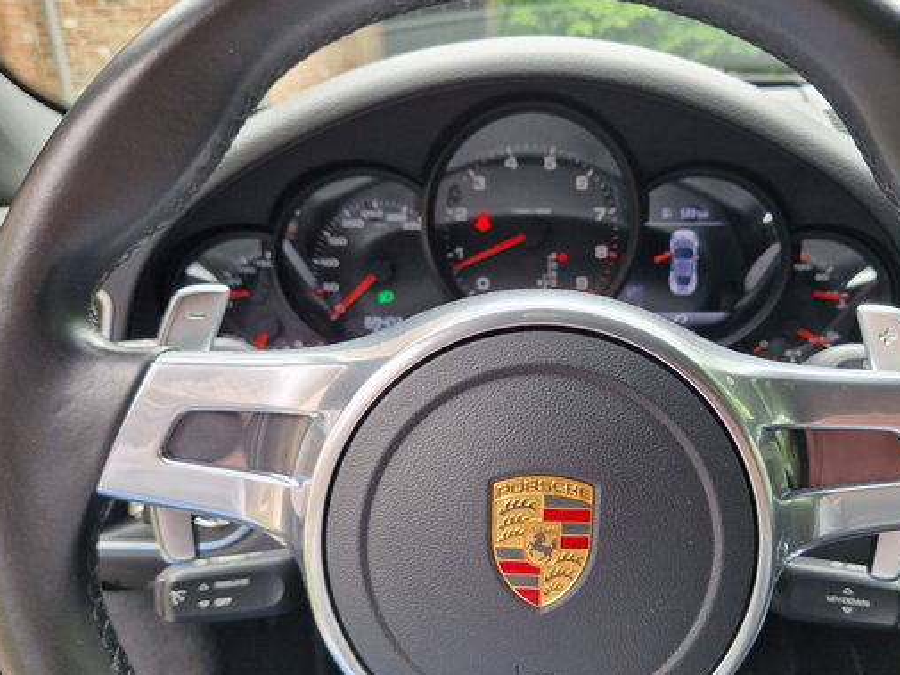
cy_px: 426
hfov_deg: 52.1
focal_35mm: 35
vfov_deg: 40.4
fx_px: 910
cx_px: 554
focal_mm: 5.4
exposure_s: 1/180
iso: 50
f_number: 1.8
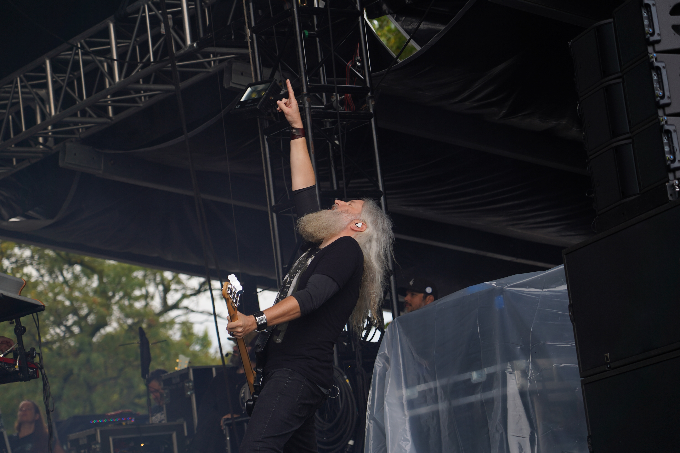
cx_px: 340
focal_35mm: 105
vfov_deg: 13.0
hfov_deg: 19.5
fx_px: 1983
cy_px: 226
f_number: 4.5
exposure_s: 1/160
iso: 100
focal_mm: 105
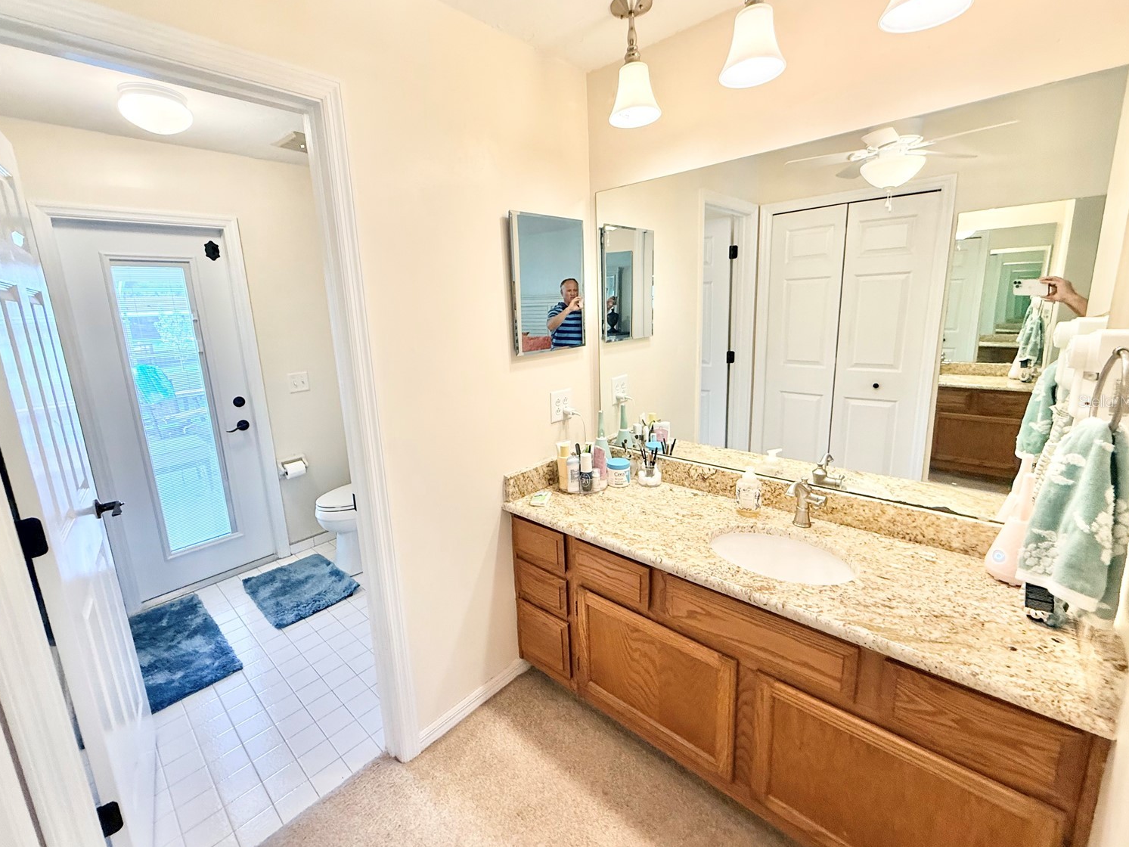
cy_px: 401
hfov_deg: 98.1
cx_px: 545
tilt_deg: -11.2
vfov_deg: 81.7
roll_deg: +2.1
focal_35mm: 15
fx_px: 489
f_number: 2.2
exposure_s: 1/120
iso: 200
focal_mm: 2.22
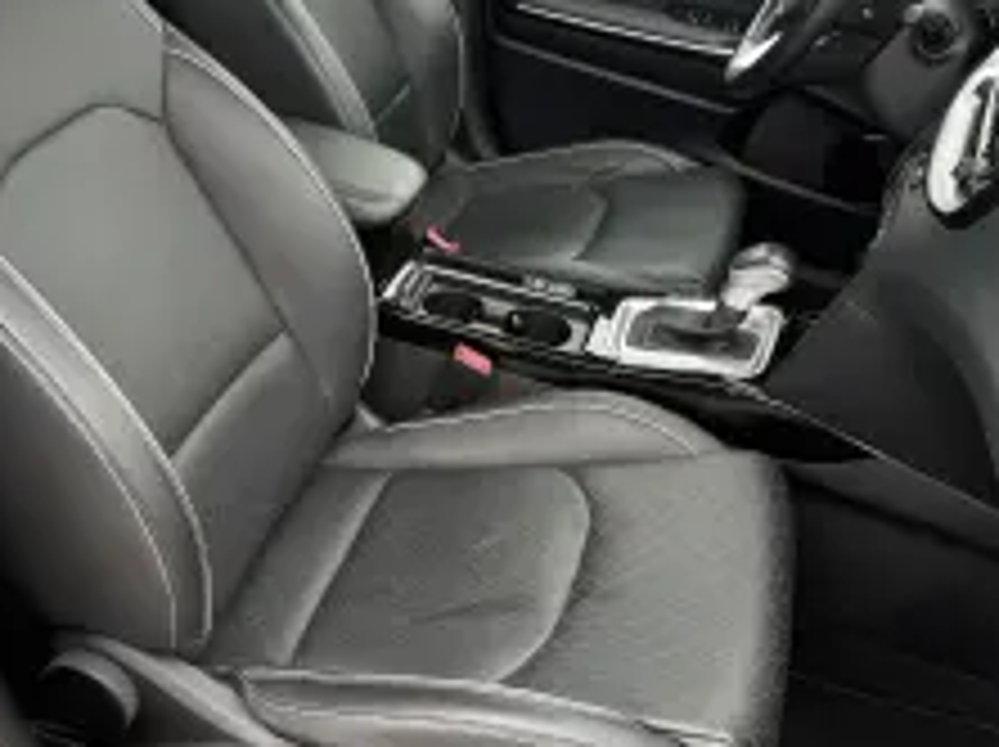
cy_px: 356
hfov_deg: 47.3
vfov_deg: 36.7
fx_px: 1124
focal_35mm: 39
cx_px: 356
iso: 100
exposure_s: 1/255
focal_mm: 6.76
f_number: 1.78
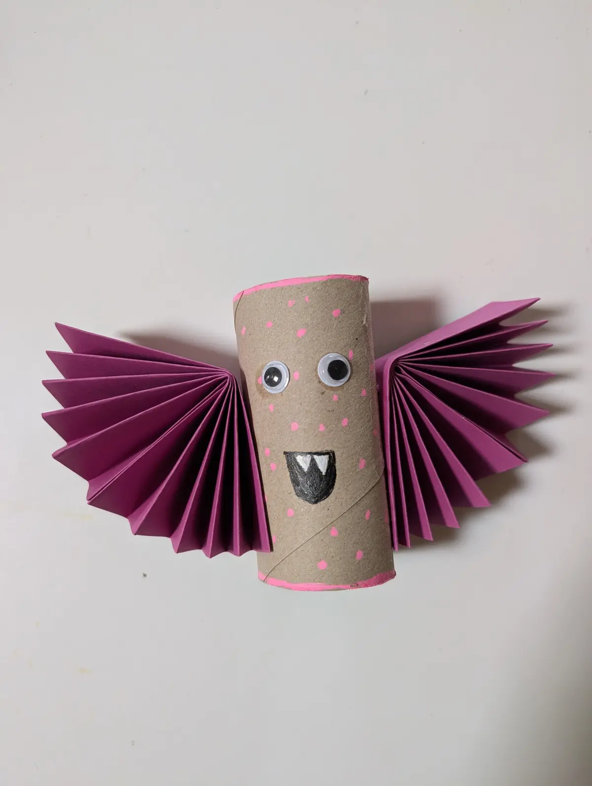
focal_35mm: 24
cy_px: 393
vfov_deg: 71.5
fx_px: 546
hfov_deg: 57.0
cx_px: 296
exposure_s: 1/156
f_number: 1.68
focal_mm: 6.9
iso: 464
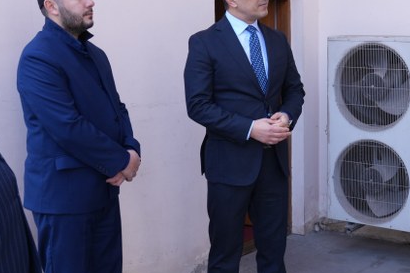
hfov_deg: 32.9
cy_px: 180
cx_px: 298
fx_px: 683
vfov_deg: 22.5
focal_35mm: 60
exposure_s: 1/200
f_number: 5
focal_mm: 24
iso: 500
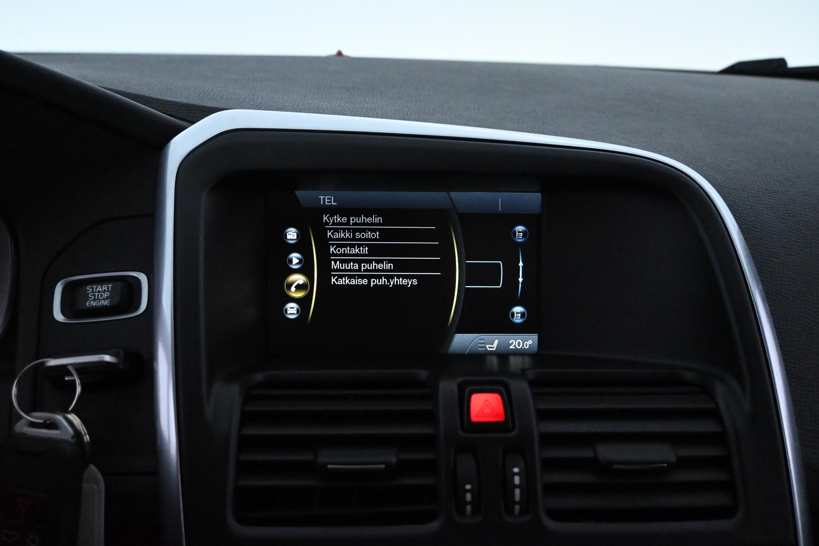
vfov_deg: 41.7
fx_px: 717
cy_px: 273
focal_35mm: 32
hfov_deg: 59.5
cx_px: 410
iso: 10000
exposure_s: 1/320
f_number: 4
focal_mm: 21
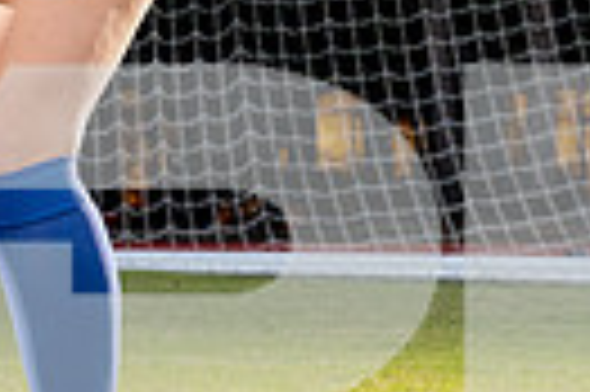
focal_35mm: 195
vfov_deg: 6.9
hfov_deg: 10.4
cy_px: -241
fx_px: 3192
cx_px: -149
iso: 800
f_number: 4
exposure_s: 1/250
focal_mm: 44
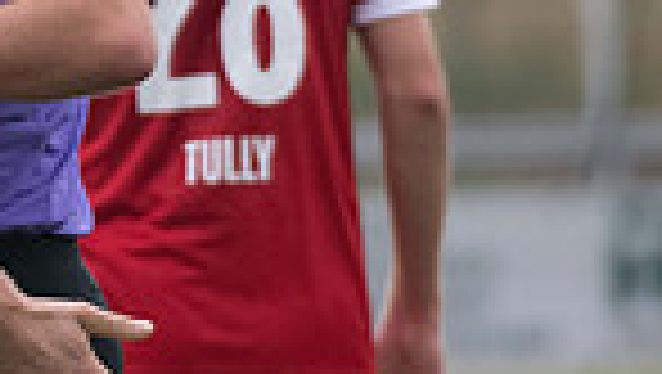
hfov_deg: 1.5
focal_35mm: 1422
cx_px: -330
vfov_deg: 0.9
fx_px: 24984
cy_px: 94
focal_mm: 290
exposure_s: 1/1600
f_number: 5.6
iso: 1600
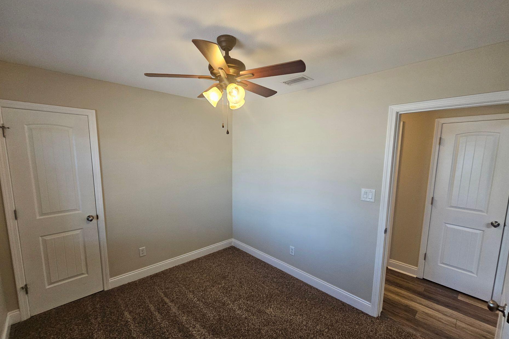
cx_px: 250
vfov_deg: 81.1
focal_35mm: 14
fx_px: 198
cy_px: 182
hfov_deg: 104.2
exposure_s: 1/60
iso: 200
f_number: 2.2
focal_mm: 2.2
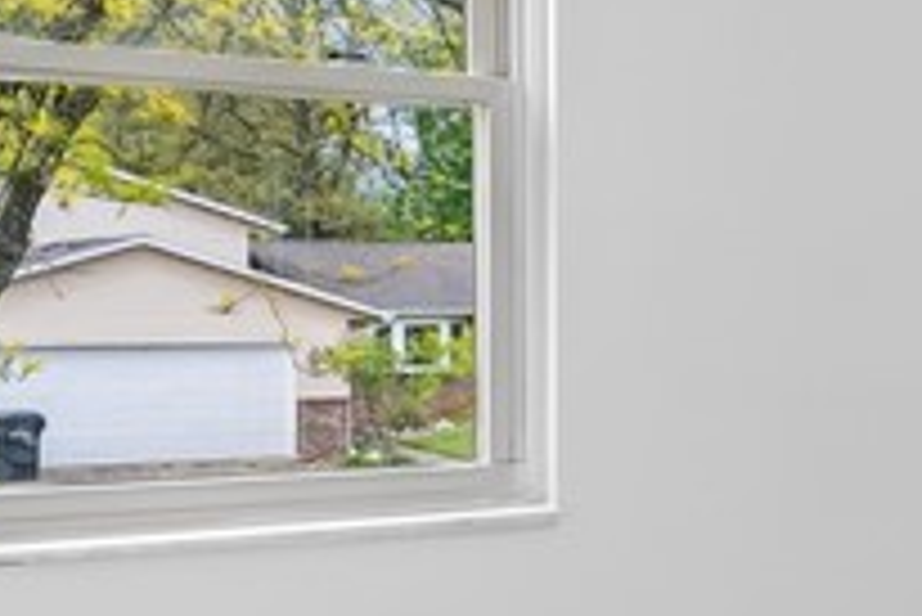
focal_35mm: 74
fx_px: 1896
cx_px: 1367
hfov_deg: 22.6
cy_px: 310
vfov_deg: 18.5
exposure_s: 1/100
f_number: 5.6
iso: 250
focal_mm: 14
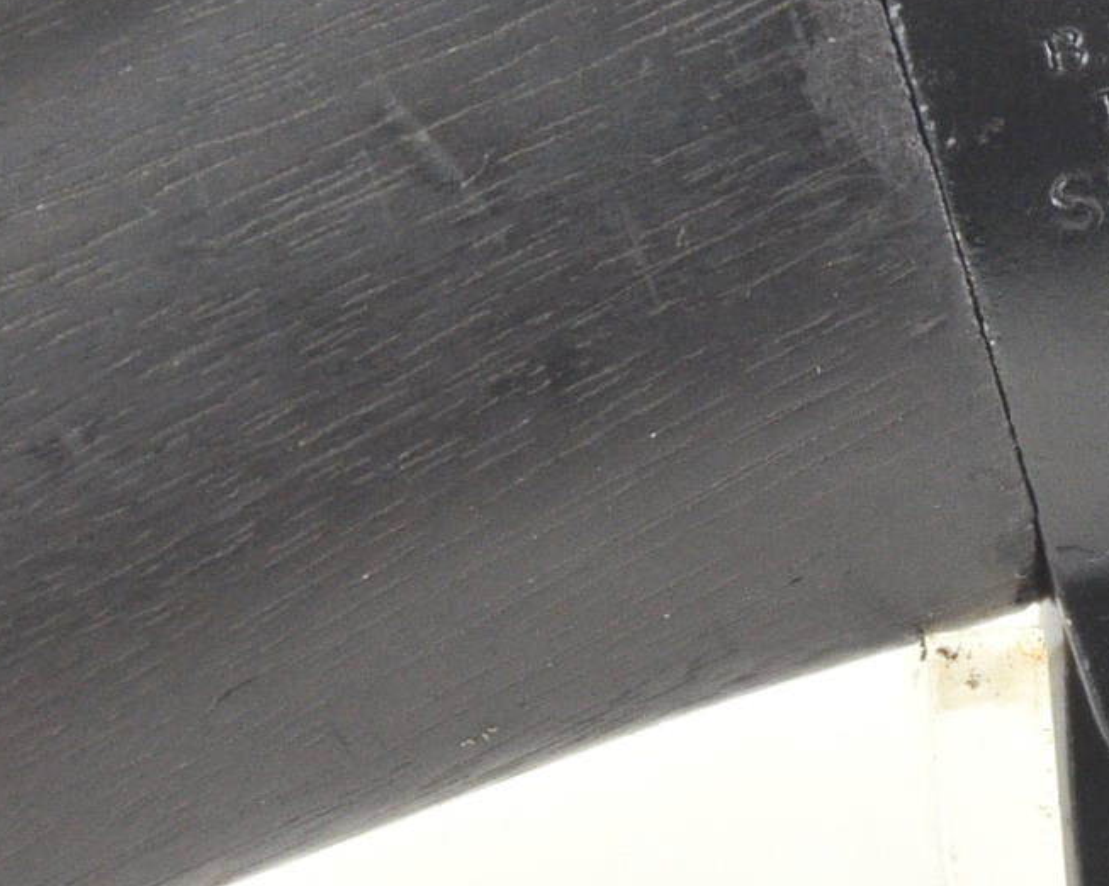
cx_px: 1039
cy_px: 85
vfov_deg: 2.2
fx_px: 23486
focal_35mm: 716
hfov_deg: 2.7
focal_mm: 135
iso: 900
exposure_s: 1/125
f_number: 5.6
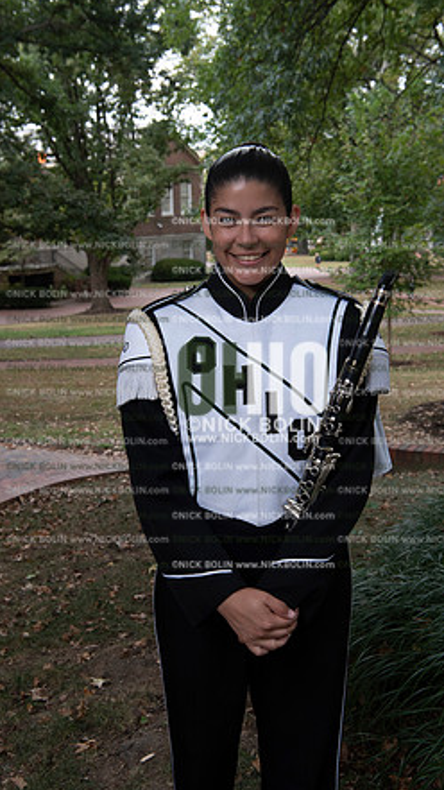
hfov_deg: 25.4
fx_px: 984
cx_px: 252
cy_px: 392
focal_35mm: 47
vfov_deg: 43.7
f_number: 8
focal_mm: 44
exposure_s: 1/100
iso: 500
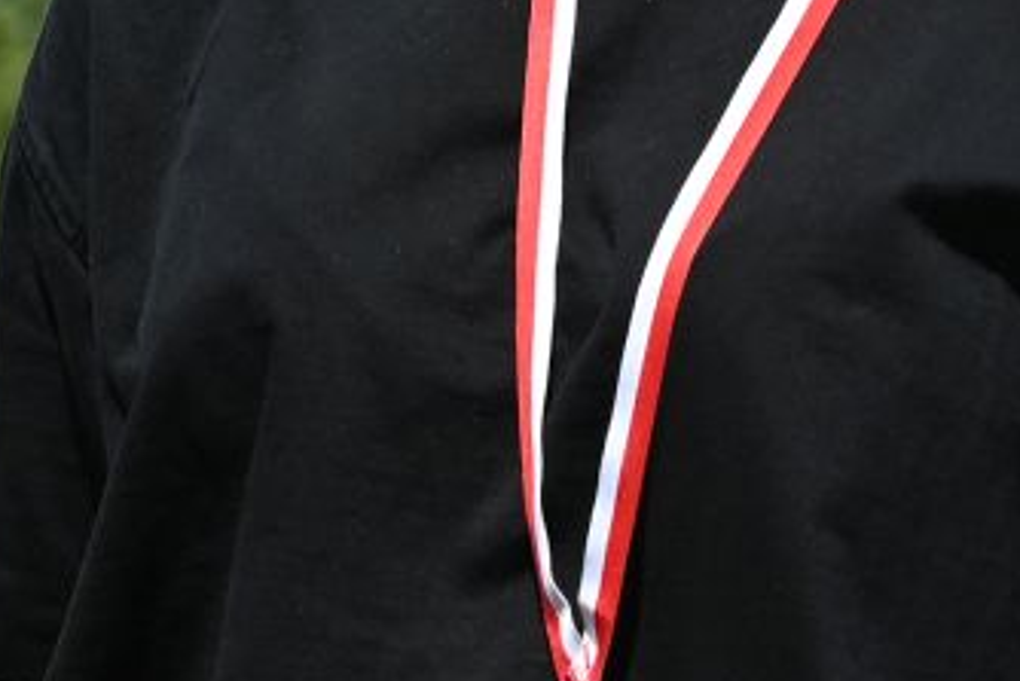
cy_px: 663
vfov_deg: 2.9
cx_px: 851
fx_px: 13549
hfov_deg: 4.3
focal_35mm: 478
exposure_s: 1/400
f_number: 7.1
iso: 100
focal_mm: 71
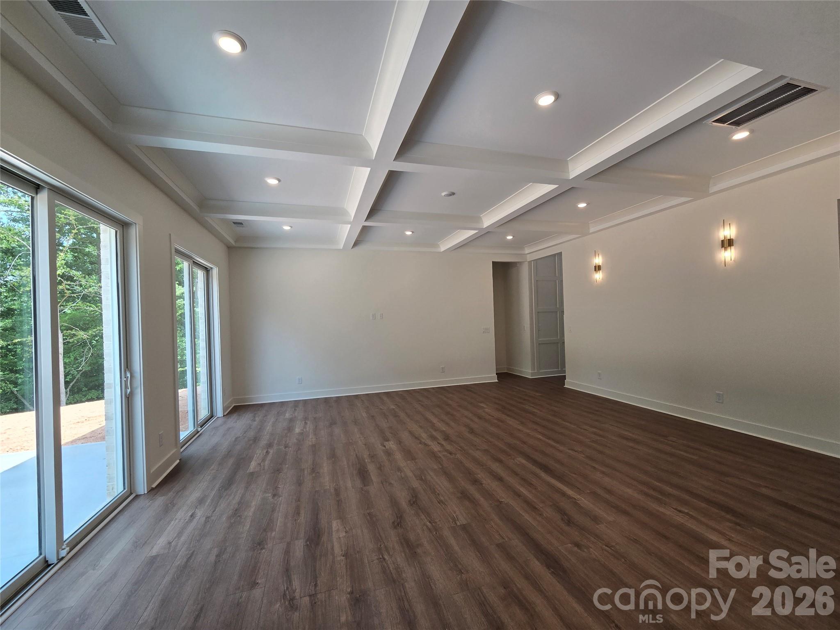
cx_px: 420
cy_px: 315
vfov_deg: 89.9
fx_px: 315
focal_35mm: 13
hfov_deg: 106.2
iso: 50
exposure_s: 1/215
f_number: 2.2
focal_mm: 2.2
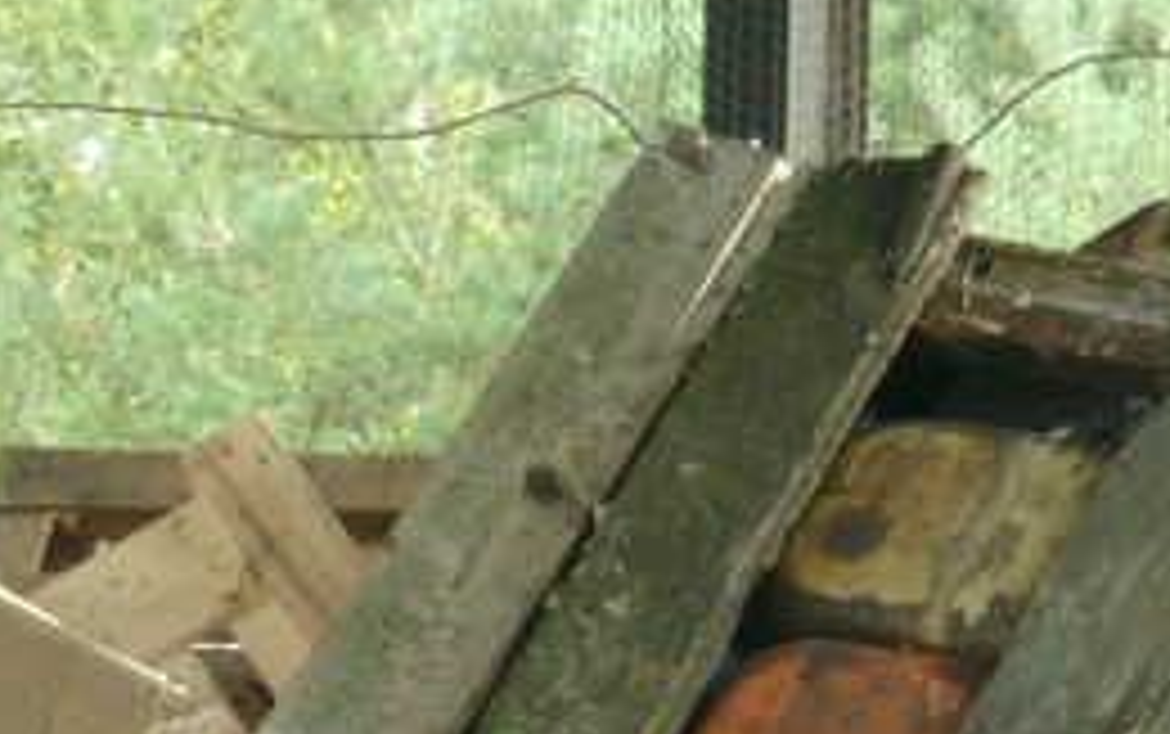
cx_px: 1354
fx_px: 15287
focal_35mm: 479
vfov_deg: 2.7
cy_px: 1022
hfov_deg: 4.4
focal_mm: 24.1
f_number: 4.5
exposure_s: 1/40
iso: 125
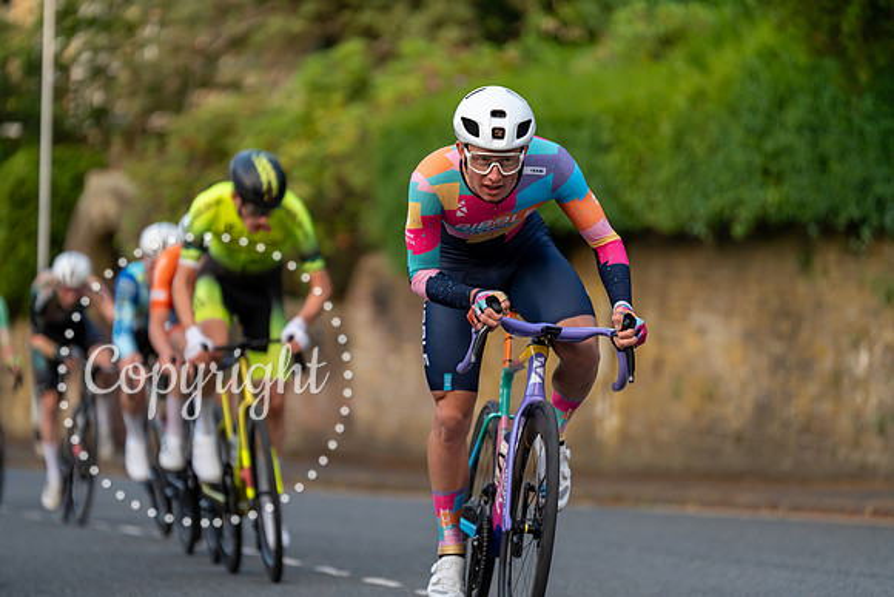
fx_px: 4049
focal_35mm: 163
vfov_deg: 8.4
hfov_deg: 12.6
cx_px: 447
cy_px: 298
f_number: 2.8
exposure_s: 1/1000
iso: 1250
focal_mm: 163
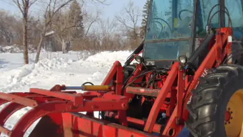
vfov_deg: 26.5
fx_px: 290
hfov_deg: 45.0
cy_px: 79
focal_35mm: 45
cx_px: 157
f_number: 7.7
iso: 80
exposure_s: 1/400
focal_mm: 4.5
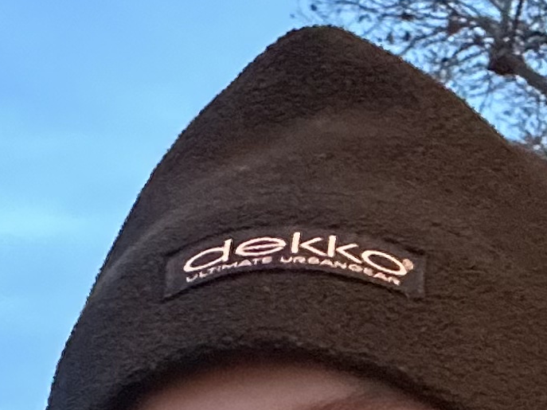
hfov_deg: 13.8
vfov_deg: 10.4
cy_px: 713
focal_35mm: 135
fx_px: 2133
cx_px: -265
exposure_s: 1/25
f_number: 1.9
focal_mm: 2.69
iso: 640
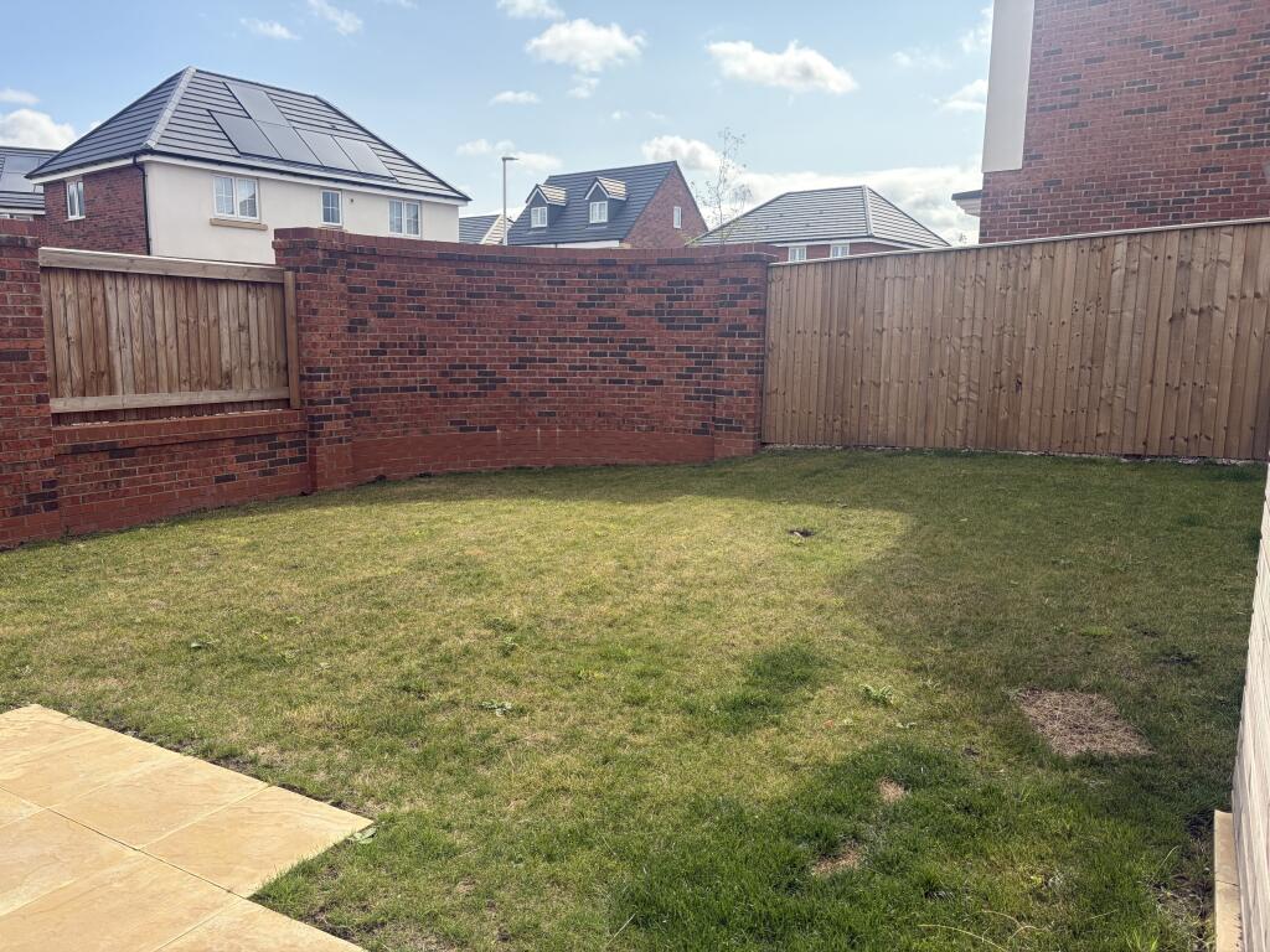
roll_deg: -0.8
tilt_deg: -8.6
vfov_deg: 53.1
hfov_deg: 67.3
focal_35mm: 26
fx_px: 954
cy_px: 476
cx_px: 635
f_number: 1.6
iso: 64
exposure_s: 1/2451
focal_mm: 5.96
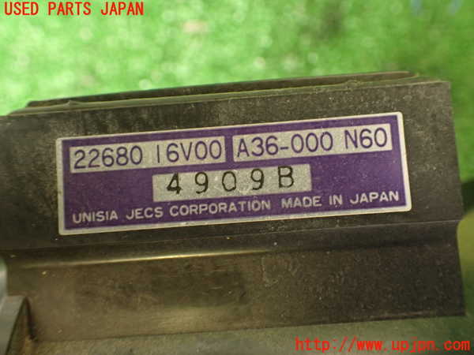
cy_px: 178
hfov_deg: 56.8
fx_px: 438
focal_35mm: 32
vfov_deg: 44.2
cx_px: 237
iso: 250
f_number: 2.4
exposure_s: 1/30
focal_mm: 5.79
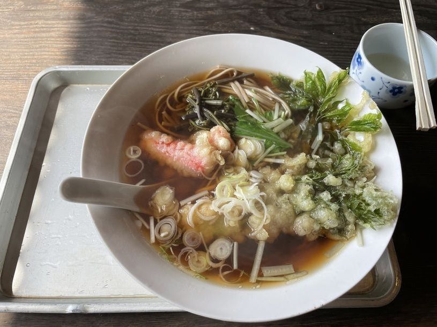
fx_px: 328
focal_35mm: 26
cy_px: 164
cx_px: 218
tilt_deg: -60.7
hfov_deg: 67.3
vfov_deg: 53.1
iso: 32
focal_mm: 4.2
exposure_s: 1/498
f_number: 1.6
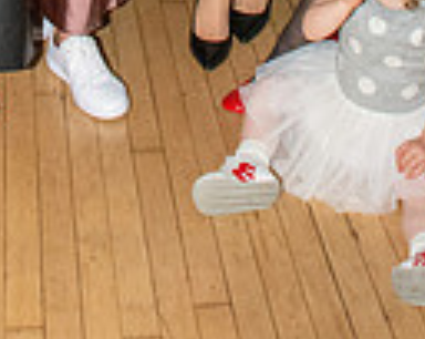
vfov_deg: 12.2
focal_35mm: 109
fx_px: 1369
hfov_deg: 17.6
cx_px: 169
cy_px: -372
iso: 5000
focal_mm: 22
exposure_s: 1/160
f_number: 11
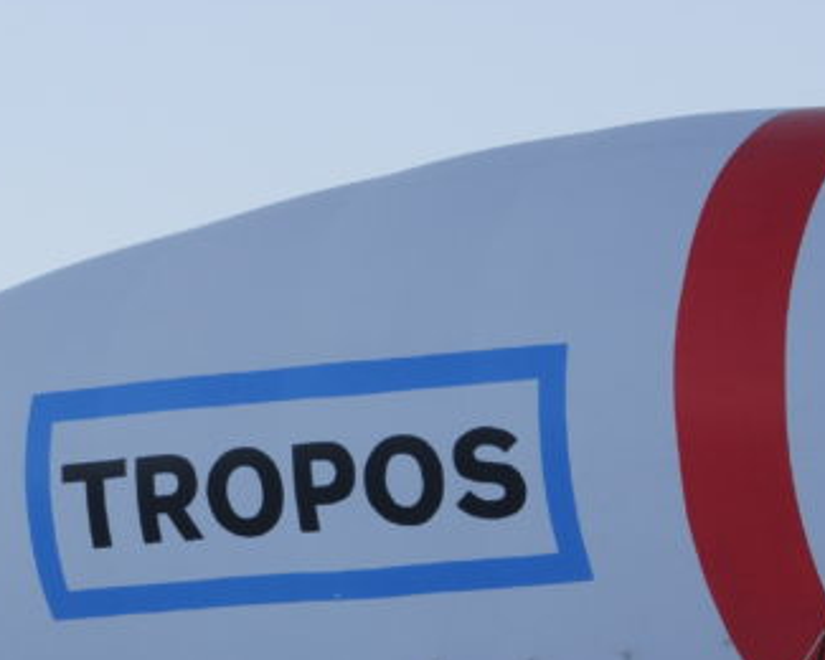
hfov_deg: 4.7
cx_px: 289
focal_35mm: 408
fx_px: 9962
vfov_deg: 3.8
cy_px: 564
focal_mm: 92
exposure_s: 1/60
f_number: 18
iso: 200
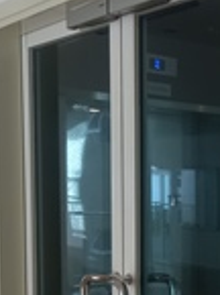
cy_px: 275
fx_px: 706
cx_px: 322
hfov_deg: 16.3
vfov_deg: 22.9
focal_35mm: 83
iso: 200
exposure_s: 1/50
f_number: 2
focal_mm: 4.6
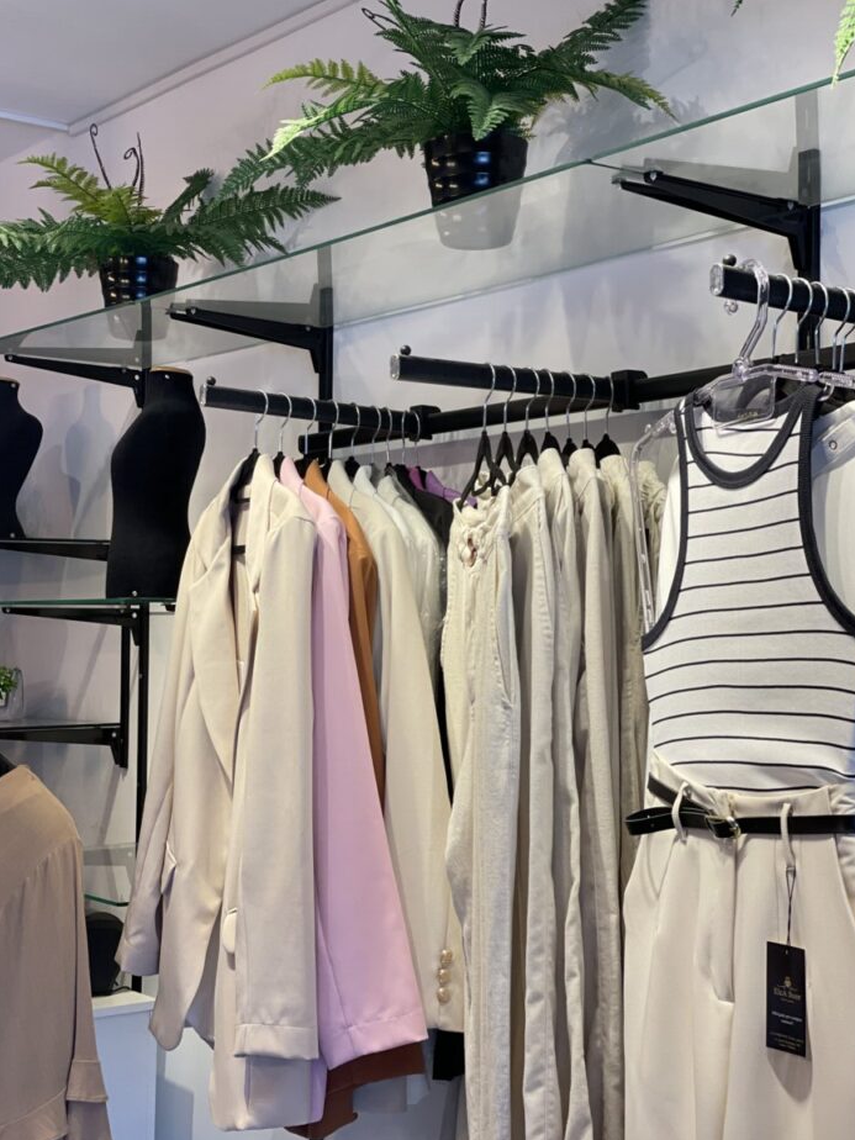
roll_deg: +0.1
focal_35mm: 54
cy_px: 571
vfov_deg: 35.5
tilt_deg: +2.6
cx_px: 422
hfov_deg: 27.0
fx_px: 1778
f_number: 2
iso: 100
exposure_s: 1/120
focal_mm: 6
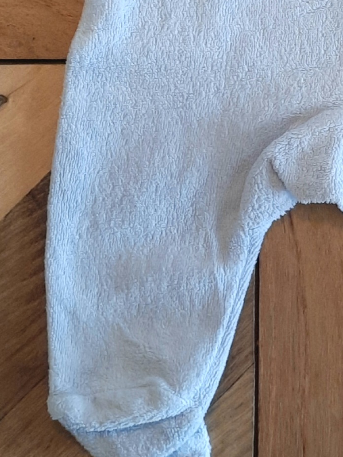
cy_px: -37
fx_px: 846
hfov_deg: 22.2
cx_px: 330
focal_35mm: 64
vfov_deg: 27.8
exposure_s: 1/50
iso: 125
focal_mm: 5.23
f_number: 1.8
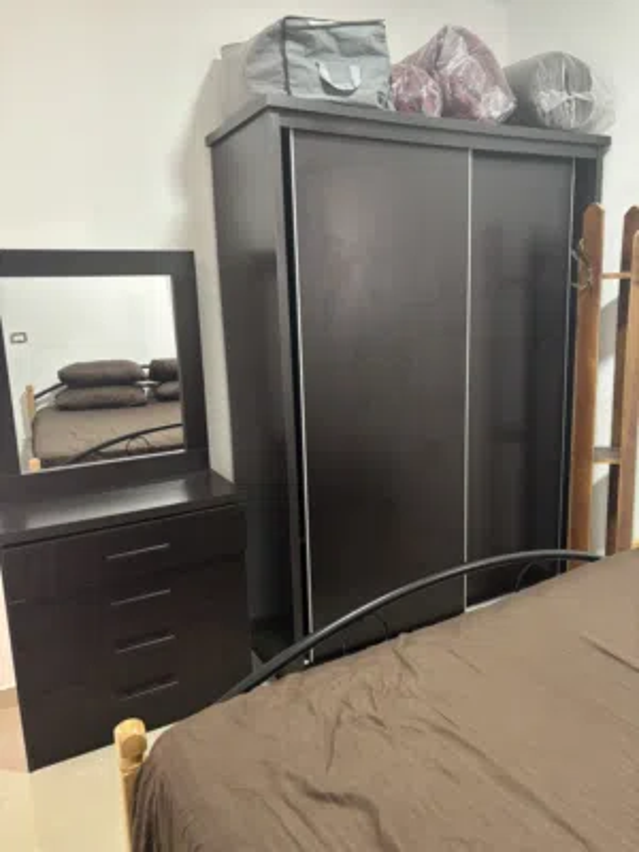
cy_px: 426
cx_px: 320
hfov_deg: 53.1
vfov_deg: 67.3
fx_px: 640
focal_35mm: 26
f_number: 1.6
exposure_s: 1/52
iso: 500
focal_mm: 5.96
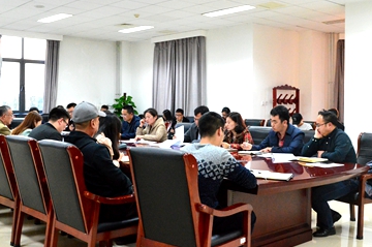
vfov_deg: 29.8
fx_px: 464
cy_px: 110
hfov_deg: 43.6
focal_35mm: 45
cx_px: 179
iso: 6400
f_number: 7.1
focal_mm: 24
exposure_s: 1/100
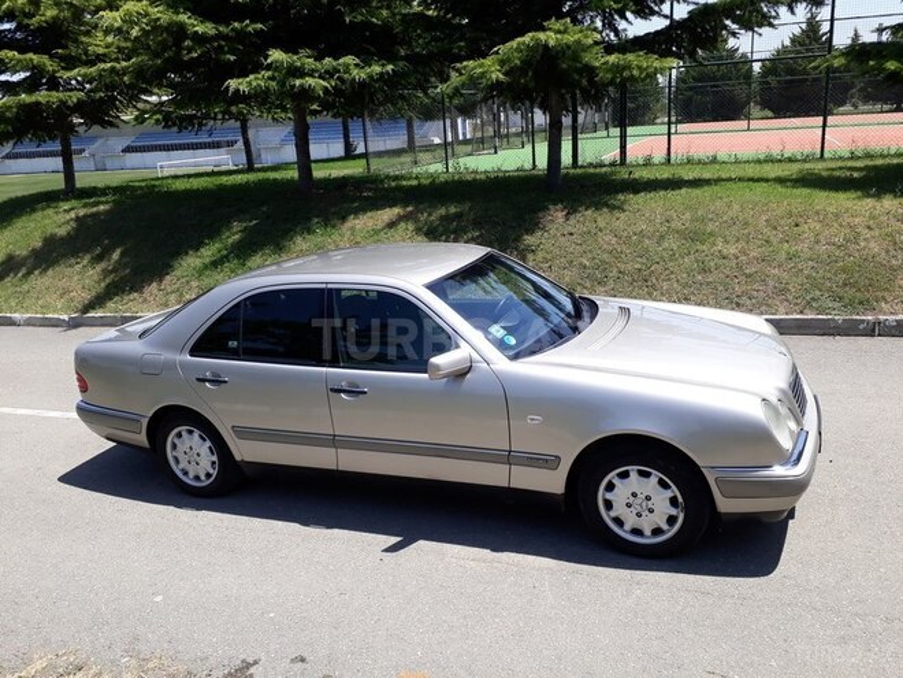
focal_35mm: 27
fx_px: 704
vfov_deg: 51.4
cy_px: 339
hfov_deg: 65.3
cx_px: 452
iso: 40
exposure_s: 1/1005
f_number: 1.9
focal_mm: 3.6
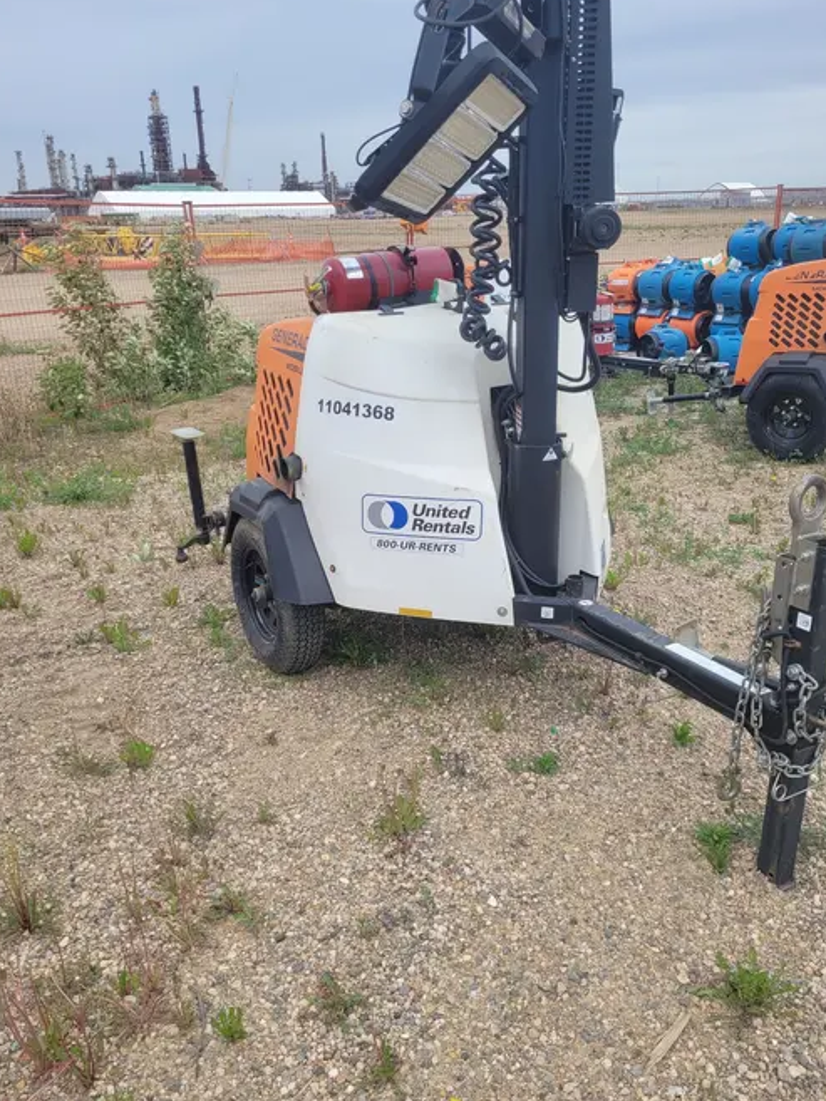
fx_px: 922
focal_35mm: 29
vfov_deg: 61.6
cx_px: 392
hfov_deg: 48.2
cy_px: 589
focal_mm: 5.4
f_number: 1.8
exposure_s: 1/1117
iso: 40
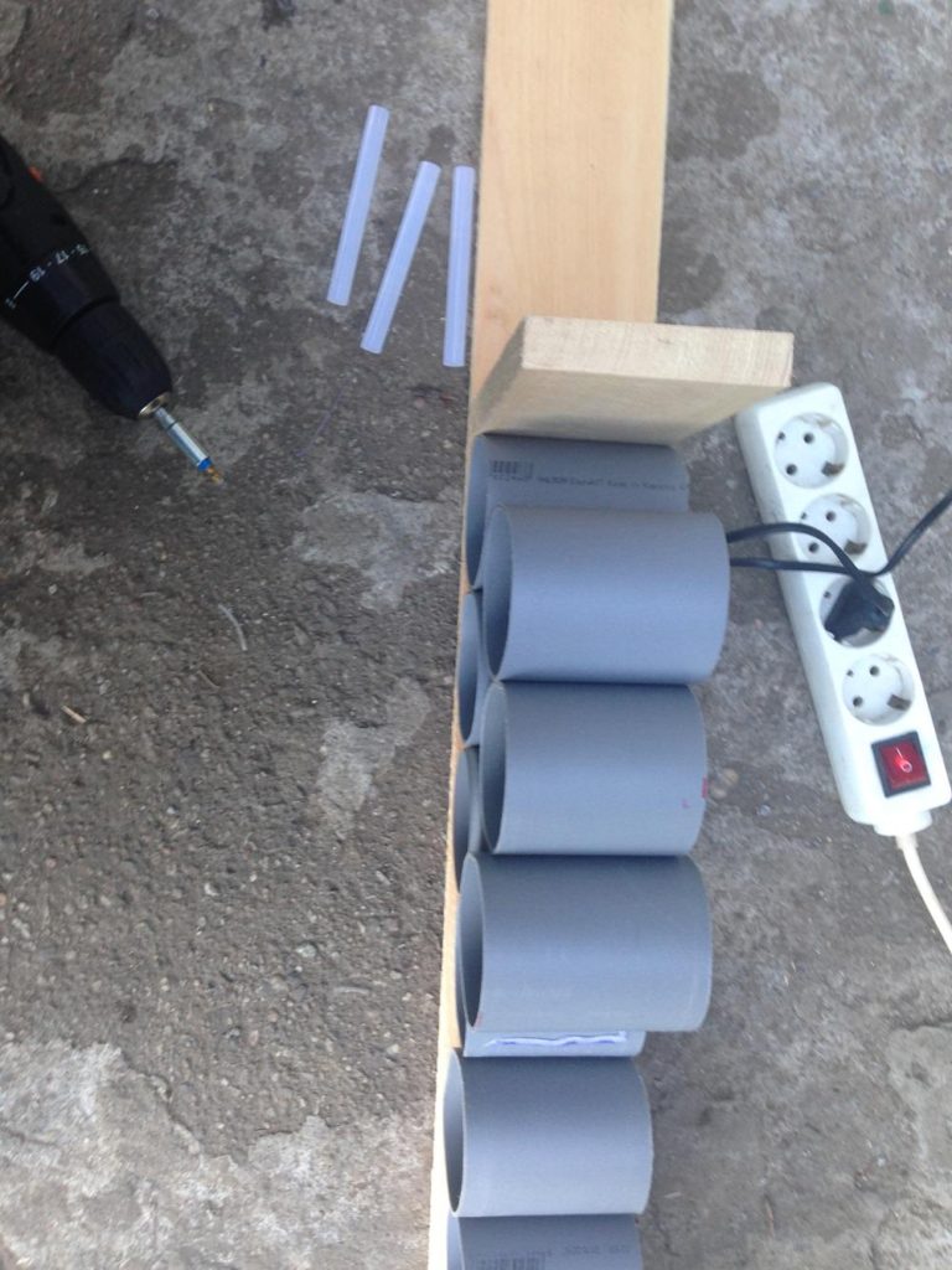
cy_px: 635
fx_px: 1210
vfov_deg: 55.4
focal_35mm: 33
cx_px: 476
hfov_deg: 42.9
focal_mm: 4.12
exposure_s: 1/24
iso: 50
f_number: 2.4
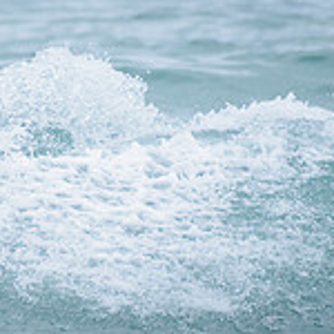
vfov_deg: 0.9
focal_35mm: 2018
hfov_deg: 0.9
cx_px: -255
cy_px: 74
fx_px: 22029
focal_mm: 500
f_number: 5.6
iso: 400
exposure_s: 1/800
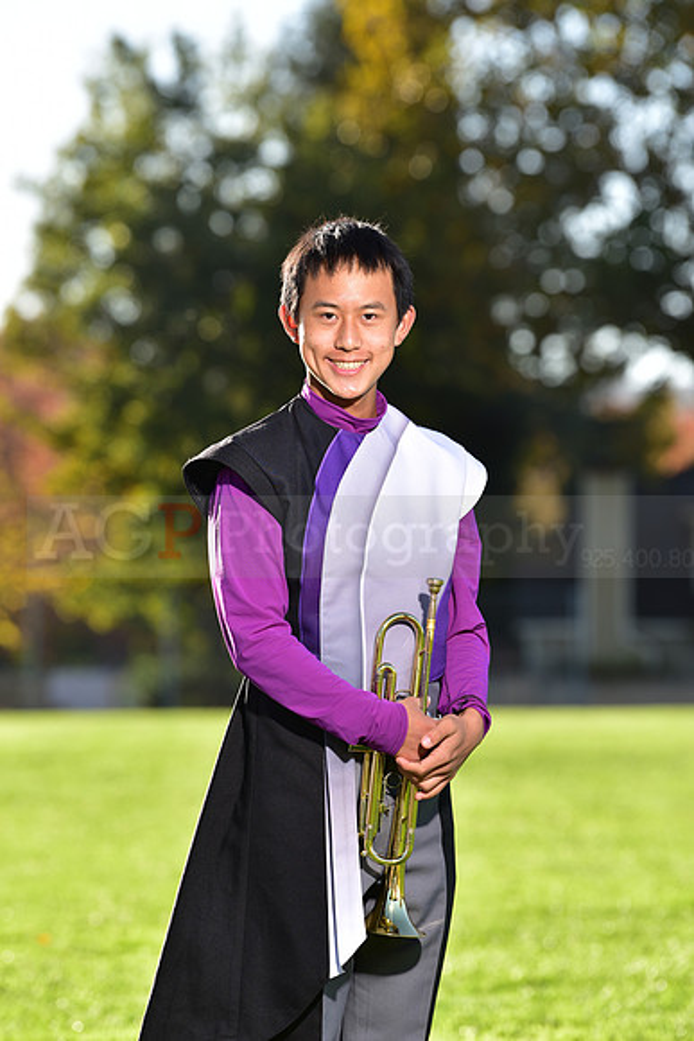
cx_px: 347
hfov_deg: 6.9
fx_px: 5779
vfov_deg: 10.3
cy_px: 520
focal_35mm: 200
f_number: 5
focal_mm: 200
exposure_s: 1/200
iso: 80
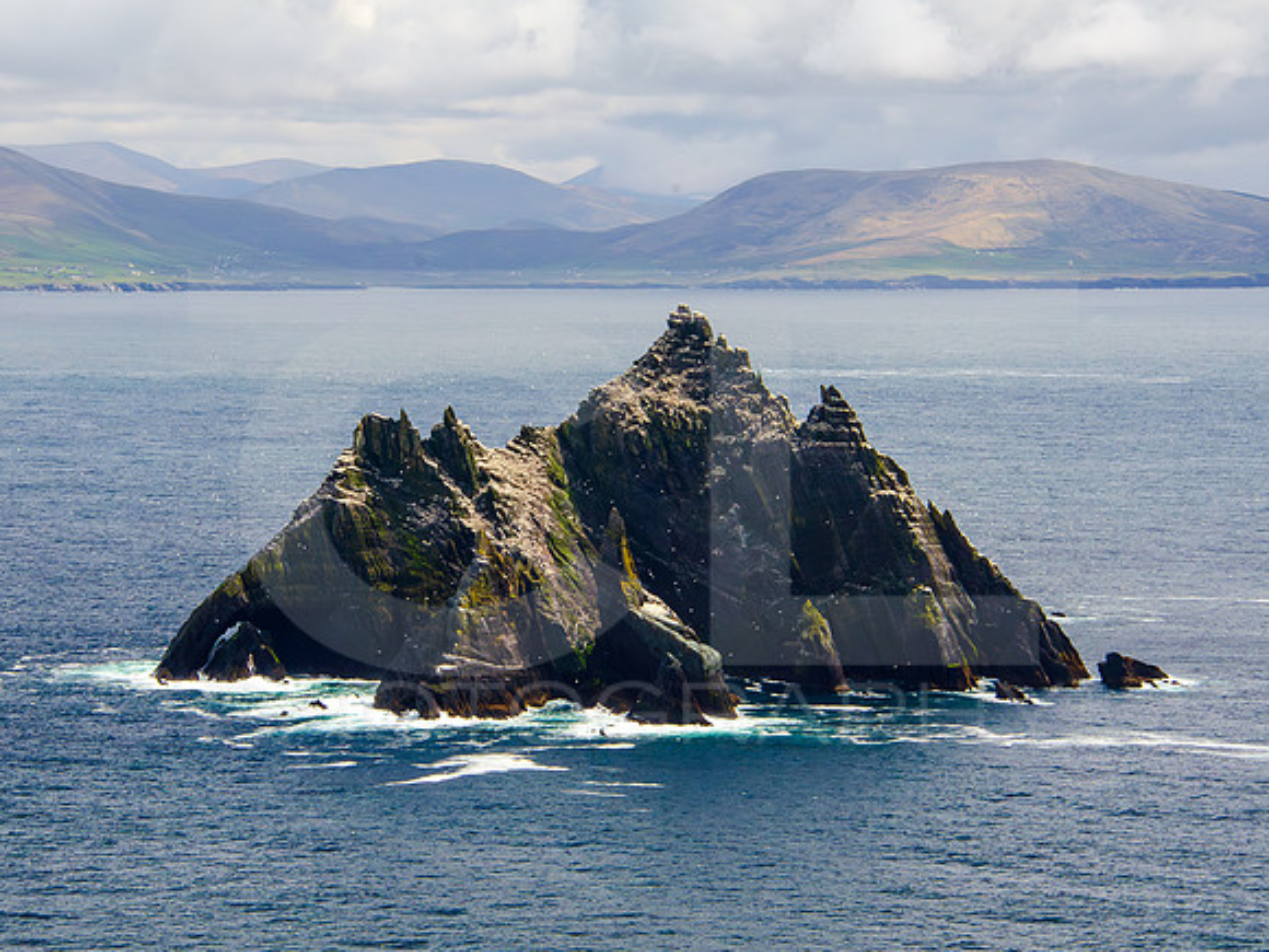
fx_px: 6094
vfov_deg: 8.9
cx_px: 567
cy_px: 473
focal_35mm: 166
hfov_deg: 11.9
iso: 500
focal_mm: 100
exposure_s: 1/250
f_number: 18
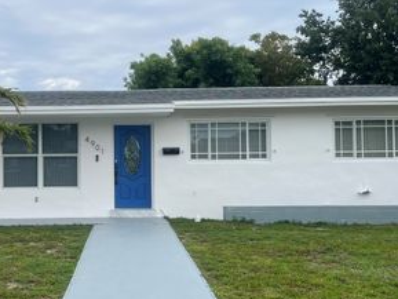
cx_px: 112
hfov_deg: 41.1
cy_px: 145
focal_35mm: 45
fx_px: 518
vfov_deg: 32.2
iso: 50
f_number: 1.6
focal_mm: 5.1
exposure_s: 1/1096
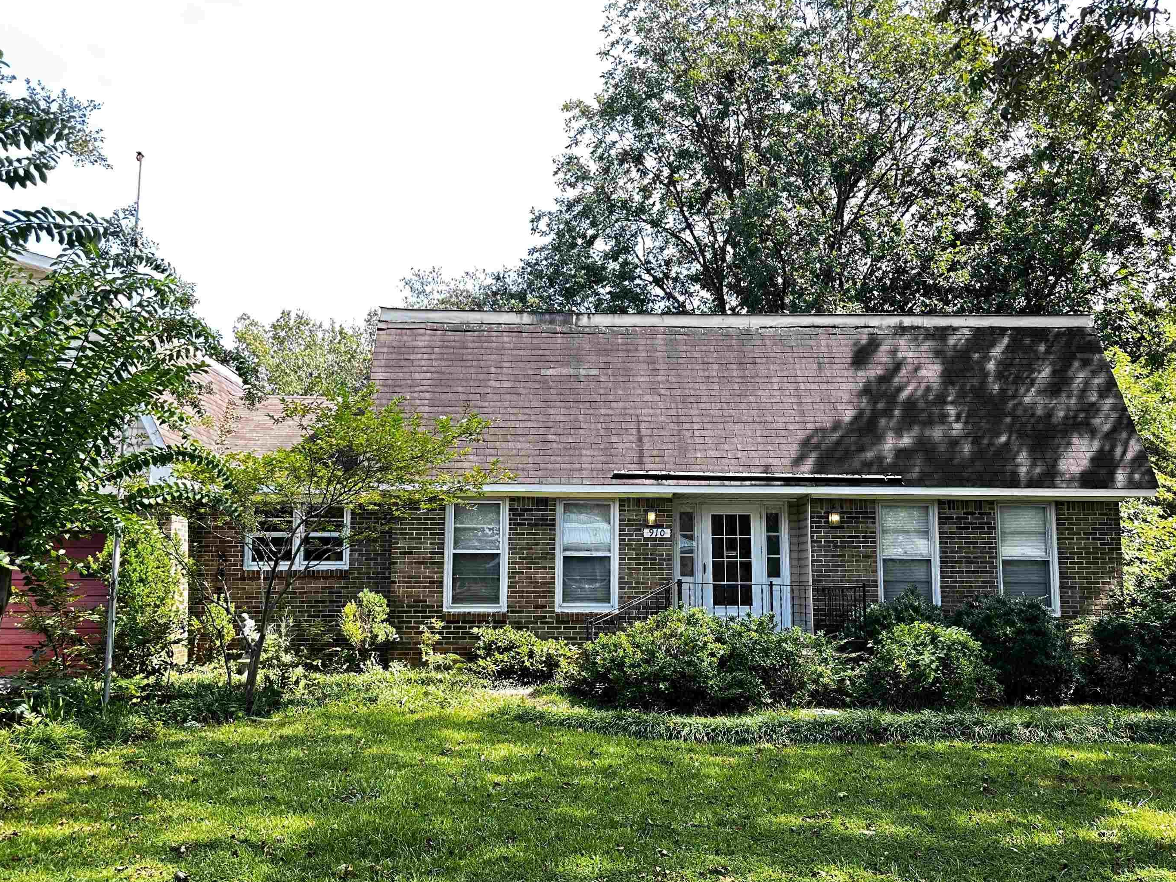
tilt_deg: +5.8
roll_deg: -0.1
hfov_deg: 65.3
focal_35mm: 27
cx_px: 570
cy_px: 492
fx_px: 917
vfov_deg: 51.2
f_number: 1.78
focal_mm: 6.86
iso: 80
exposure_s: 1/271
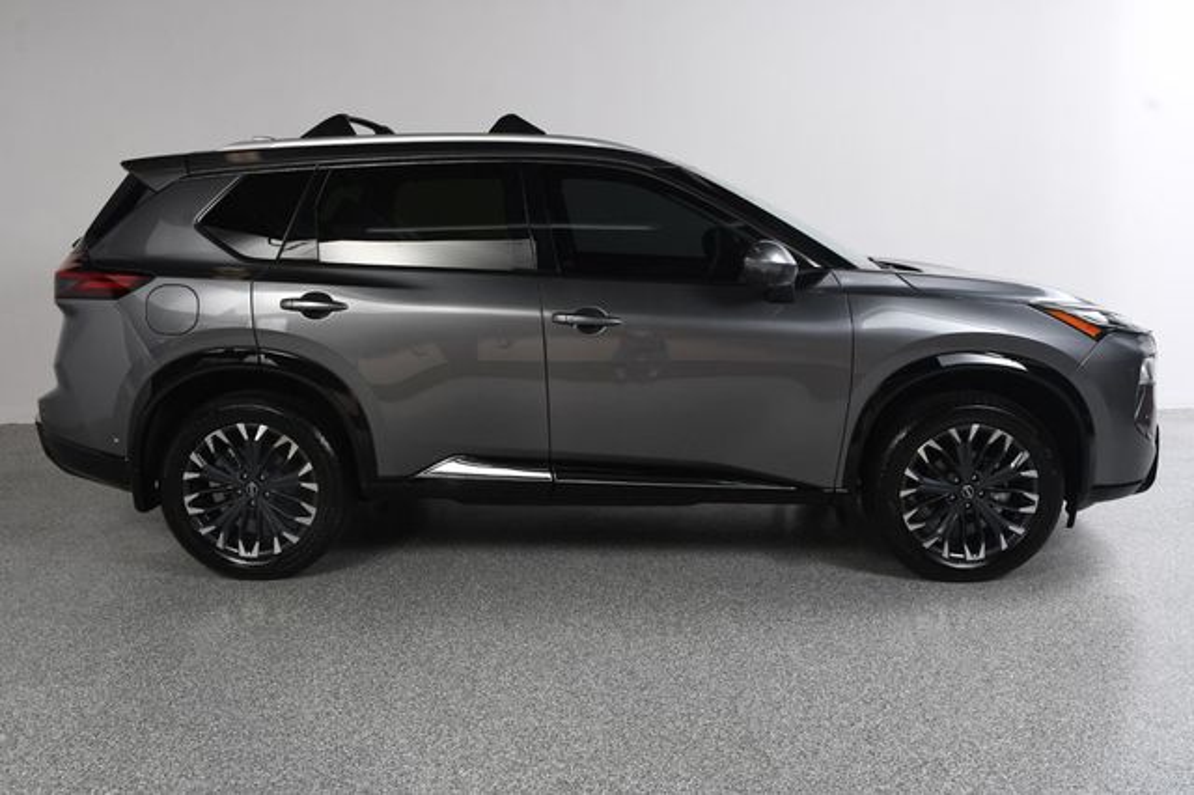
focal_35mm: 33
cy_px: 398
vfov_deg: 39.9
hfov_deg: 57.2
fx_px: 1094
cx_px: 597
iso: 100
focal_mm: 22
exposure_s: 1/160
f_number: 10
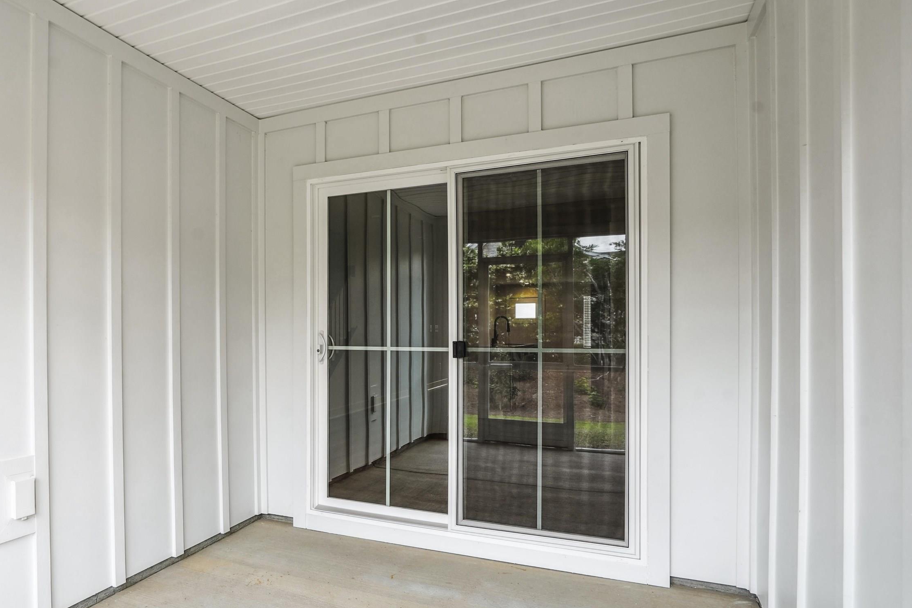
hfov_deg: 76.7
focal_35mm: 22
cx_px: 324
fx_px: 557
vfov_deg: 57.2
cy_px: 310
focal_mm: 16
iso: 640
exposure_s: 1/30
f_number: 9
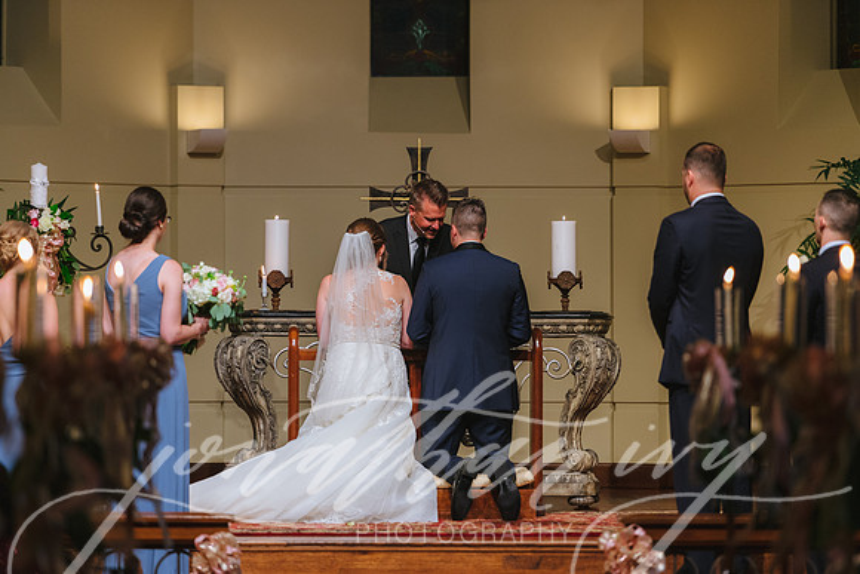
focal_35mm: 195
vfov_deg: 7.0
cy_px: 287
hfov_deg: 10.5
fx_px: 4659
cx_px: 430
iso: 1600
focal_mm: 195
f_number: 2.8
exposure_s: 1/160
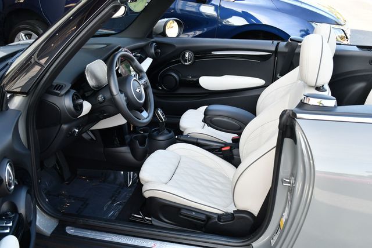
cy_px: 124
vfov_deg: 36.9
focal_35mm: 36
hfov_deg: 53.1
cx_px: 186
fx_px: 372
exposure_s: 1/250
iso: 400
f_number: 4.5
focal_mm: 18
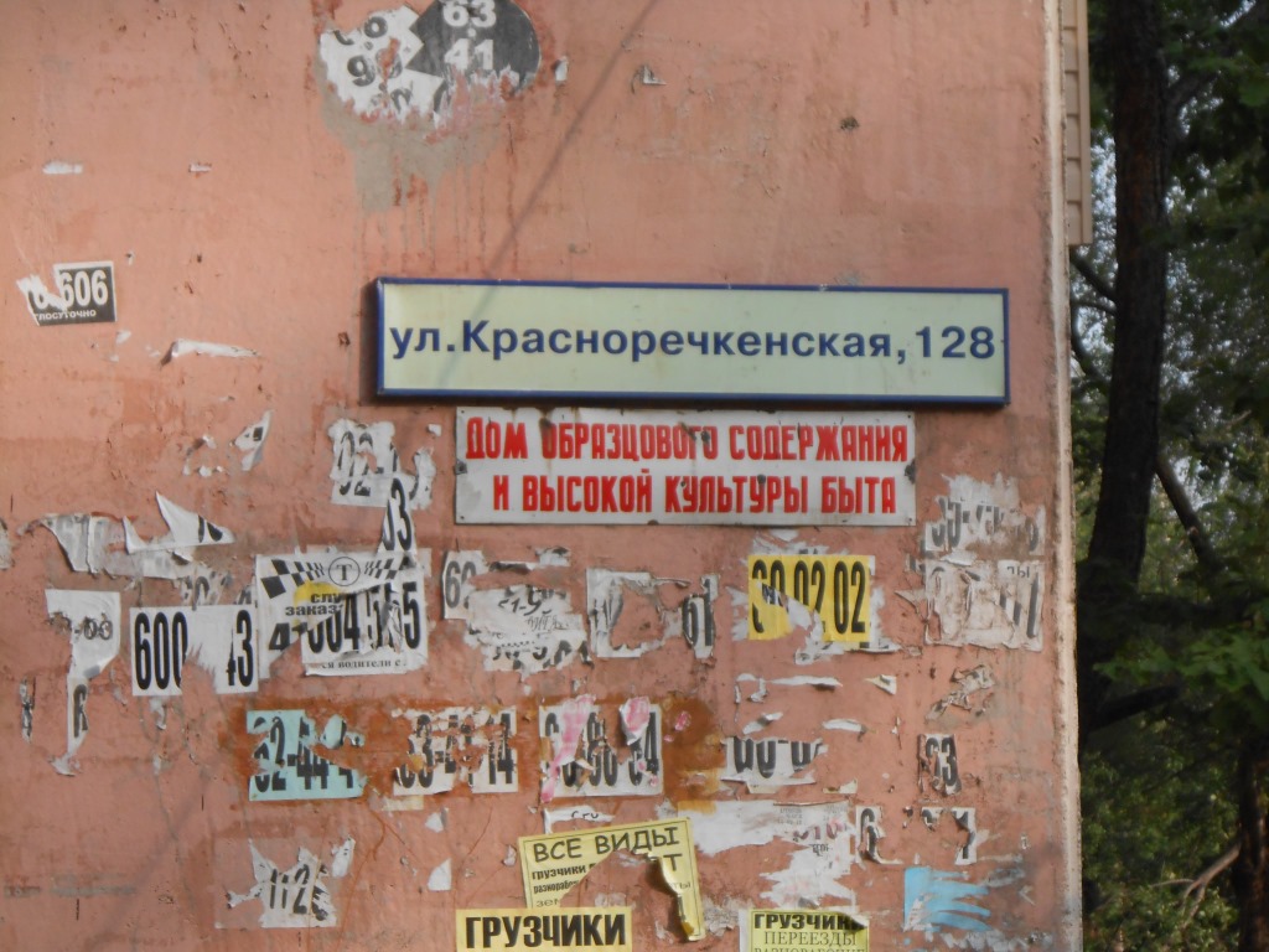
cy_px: 476
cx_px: 634
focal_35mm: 119
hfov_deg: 16.6
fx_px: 4362
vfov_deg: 12.5
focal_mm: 21.2
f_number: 5.5
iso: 200
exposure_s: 1/500
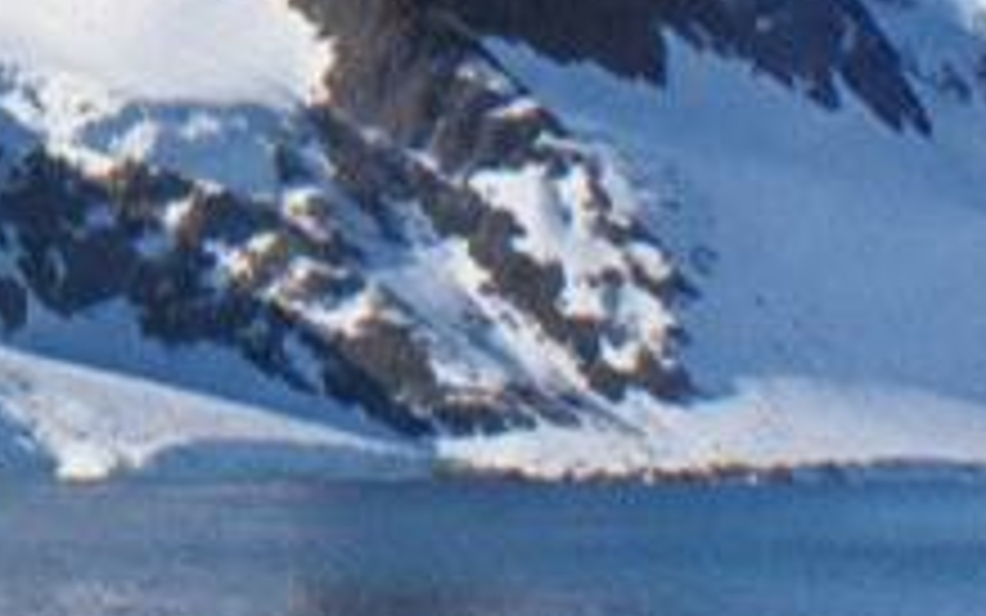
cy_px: 526
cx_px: 666
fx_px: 4381
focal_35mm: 163
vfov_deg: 8.0
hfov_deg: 12.8
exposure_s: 1/200
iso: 400
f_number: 10
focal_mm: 35
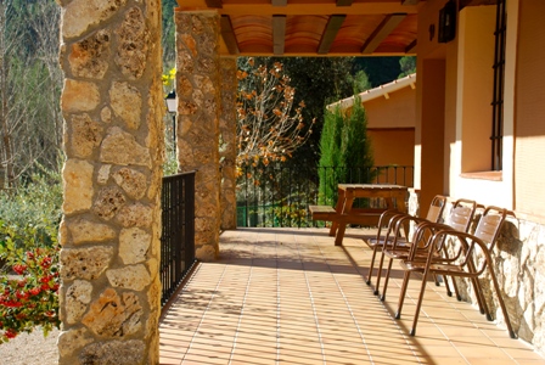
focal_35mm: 52
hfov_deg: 37.8
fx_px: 796
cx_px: 272
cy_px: 182
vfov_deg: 25.8
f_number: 5.6
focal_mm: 35
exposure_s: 1/125
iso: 100
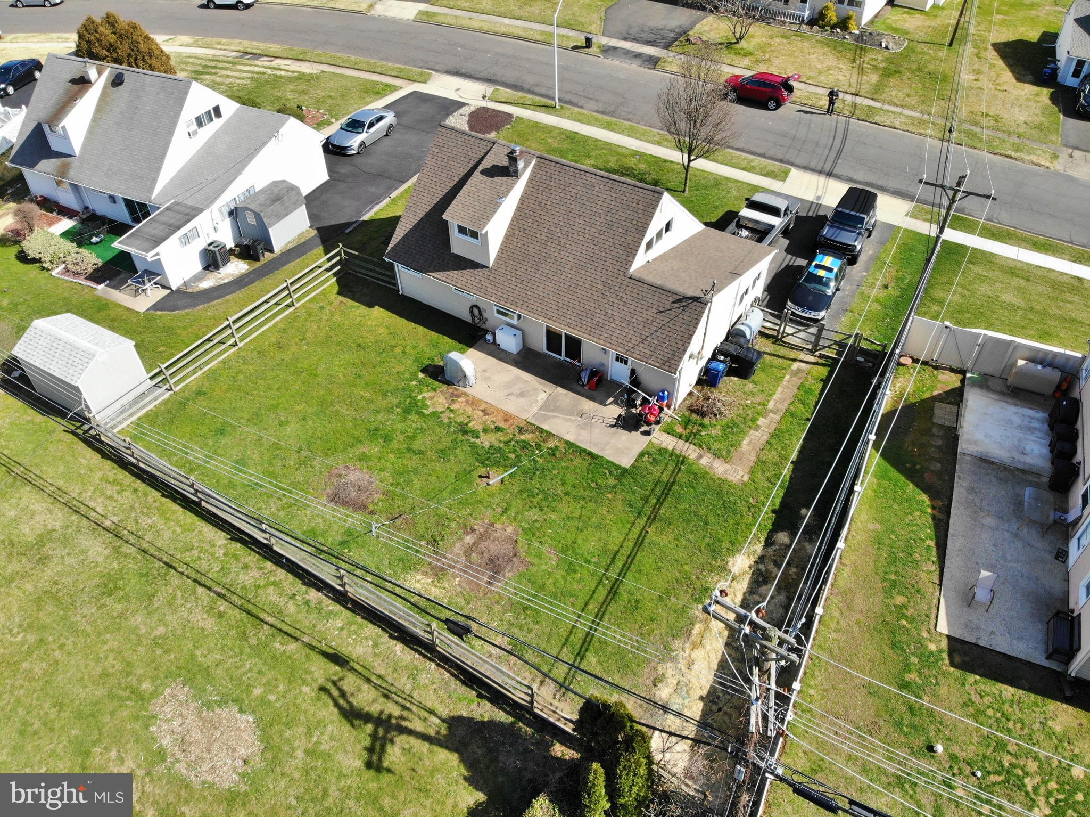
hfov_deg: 71.6
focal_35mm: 24
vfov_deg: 56.8
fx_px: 755
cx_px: 545
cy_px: 408
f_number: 2.8
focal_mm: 4.5
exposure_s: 1/571
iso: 100
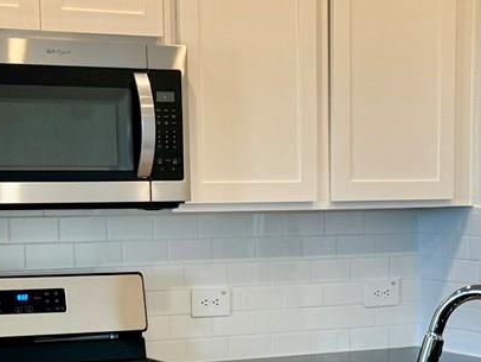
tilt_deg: -12.2
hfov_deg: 16.2
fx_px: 1682
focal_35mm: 121
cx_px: 384
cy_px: 457
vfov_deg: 11.9
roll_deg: +0.1
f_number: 1.78
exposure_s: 1/120
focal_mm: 6.76
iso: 160
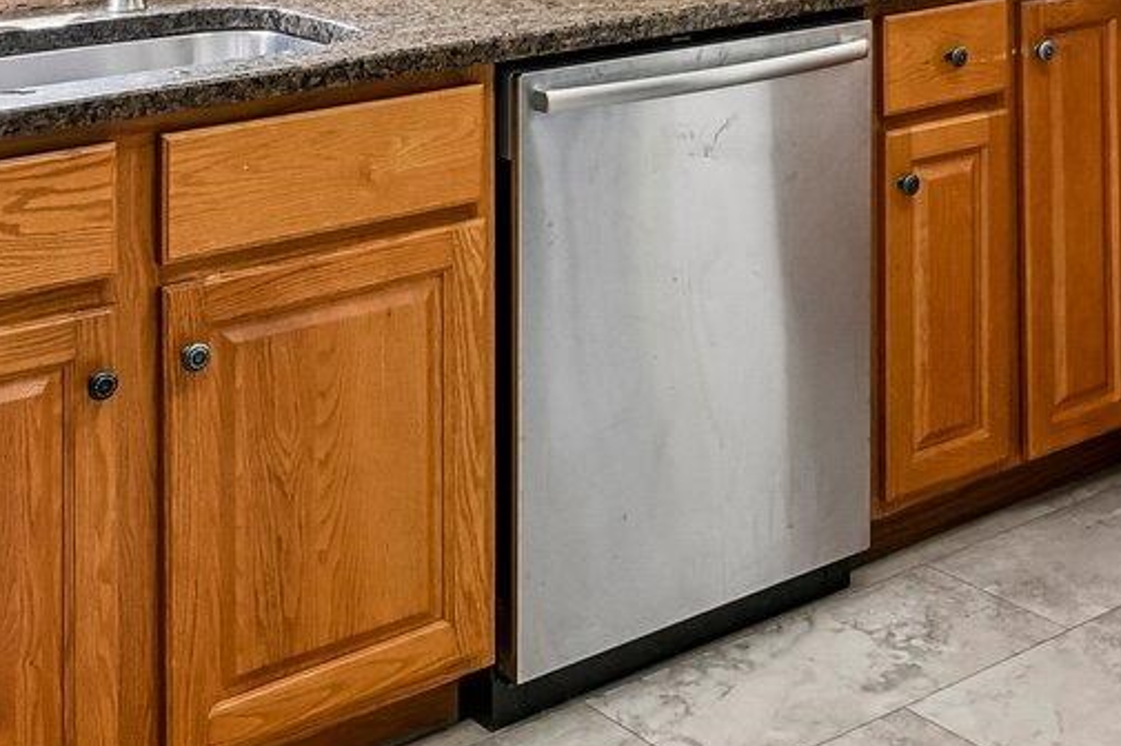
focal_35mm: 69
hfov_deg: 28.3
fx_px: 2147
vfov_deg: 17.8
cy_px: -339
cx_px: 977
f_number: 8
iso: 400
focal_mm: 17
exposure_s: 1/15
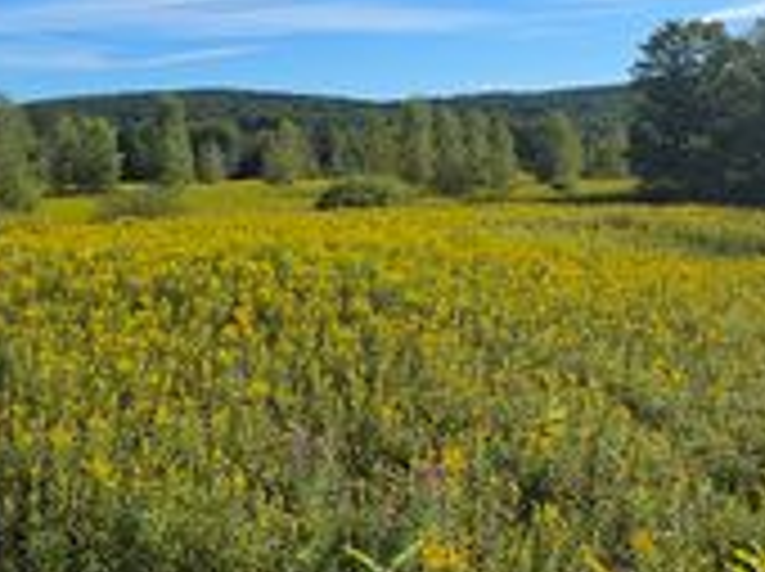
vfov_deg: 42.3
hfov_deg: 54.3
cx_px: 254
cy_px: 196
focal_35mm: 33
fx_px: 728
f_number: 1.9
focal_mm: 2.2
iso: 32
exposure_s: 1/1623
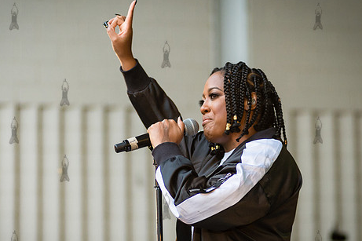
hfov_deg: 11.9
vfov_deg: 7.9
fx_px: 1739
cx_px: 189
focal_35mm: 173
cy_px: 153
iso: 1600
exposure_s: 1/400
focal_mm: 112
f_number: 2.8
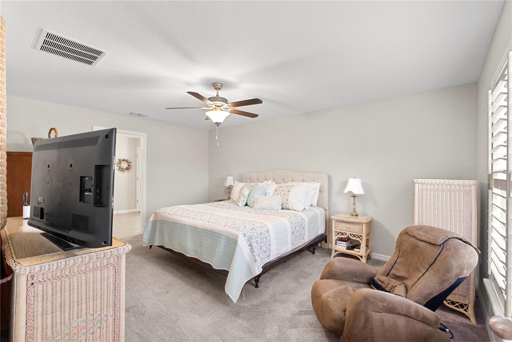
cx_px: 256
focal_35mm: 16
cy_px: 171
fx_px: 235
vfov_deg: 72.1
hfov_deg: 95.0
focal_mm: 16.5
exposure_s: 1/8
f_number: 9
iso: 2000
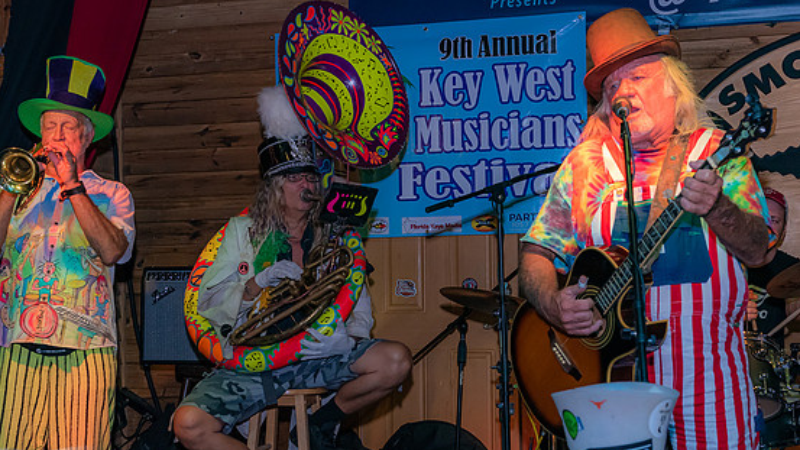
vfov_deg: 19.7
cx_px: 409
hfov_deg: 34.4
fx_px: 1294
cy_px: 278
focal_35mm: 61
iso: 2000
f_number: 5.6
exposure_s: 1/160
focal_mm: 42
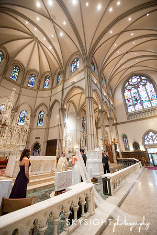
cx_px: 78
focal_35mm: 14
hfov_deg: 81.2
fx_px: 92
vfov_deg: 104.3
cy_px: 118
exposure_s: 1/80
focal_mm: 14
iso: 2000
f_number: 2.8
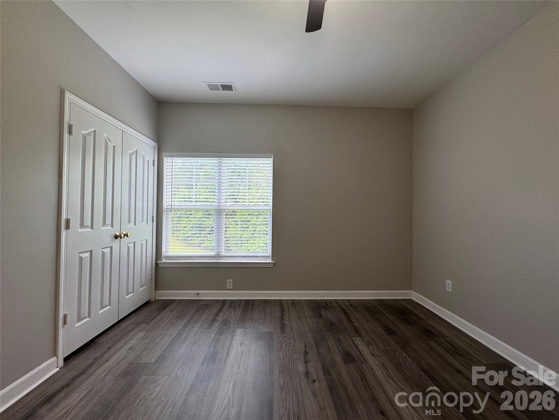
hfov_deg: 102.1
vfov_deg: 85.7
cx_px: 280
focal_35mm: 14
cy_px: 210
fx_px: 226
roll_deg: -1.1
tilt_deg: +0.1
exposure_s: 1/120
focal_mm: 2.22
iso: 64
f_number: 2.2
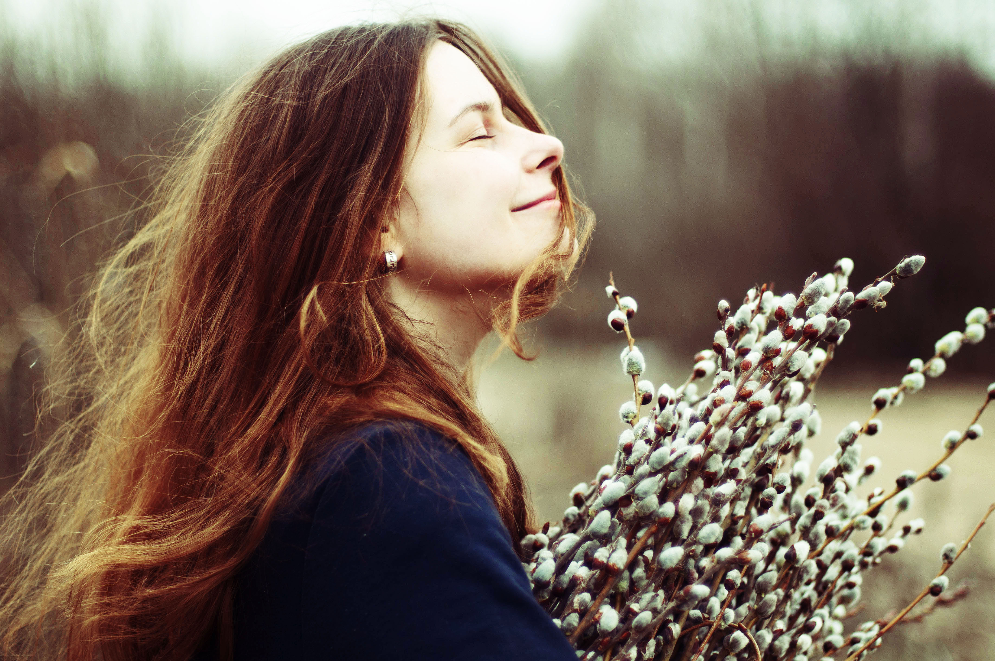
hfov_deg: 27.0
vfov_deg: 18.1
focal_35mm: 75
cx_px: 498
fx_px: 2070
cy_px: 330
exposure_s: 1/2500
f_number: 1.4
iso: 160
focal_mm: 50
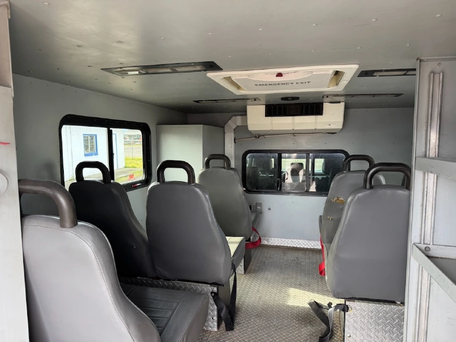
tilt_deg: -6.7
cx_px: 228
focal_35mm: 24
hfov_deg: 71.6
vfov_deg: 56.8
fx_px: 316
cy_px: 171
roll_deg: +1.3
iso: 200
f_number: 1.78
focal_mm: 6.76
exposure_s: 1/109
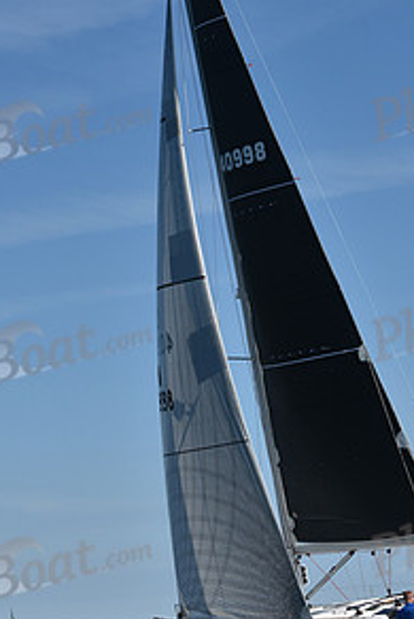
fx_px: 2395
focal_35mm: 139
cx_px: 262
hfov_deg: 9.9
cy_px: 227
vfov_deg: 14.7
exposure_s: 1/1600
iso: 250
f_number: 9
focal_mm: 70
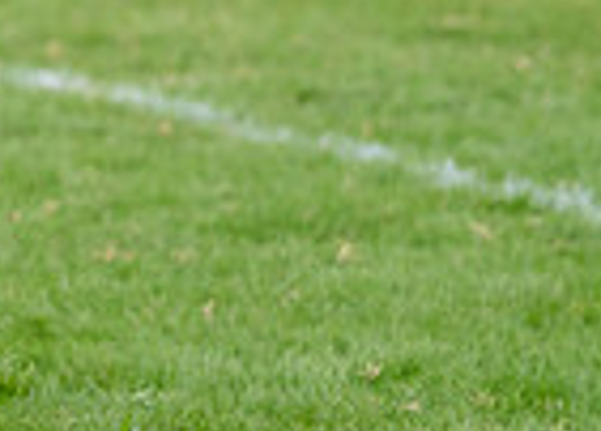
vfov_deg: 2.1
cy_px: -346
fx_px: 11960
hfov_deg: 2.9
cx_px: -679
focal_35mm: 700
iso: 500
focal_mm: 125
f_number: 2.8
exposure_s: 1/1600
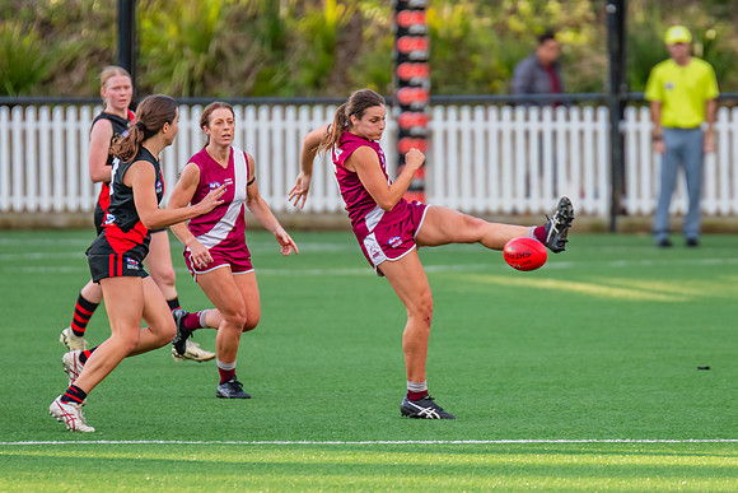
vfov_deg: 1.9
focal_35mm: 717
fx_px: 14696
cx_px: 397
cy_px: 211
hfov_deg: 2.9
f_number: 4
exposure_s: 1/800
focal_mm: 420
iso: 800
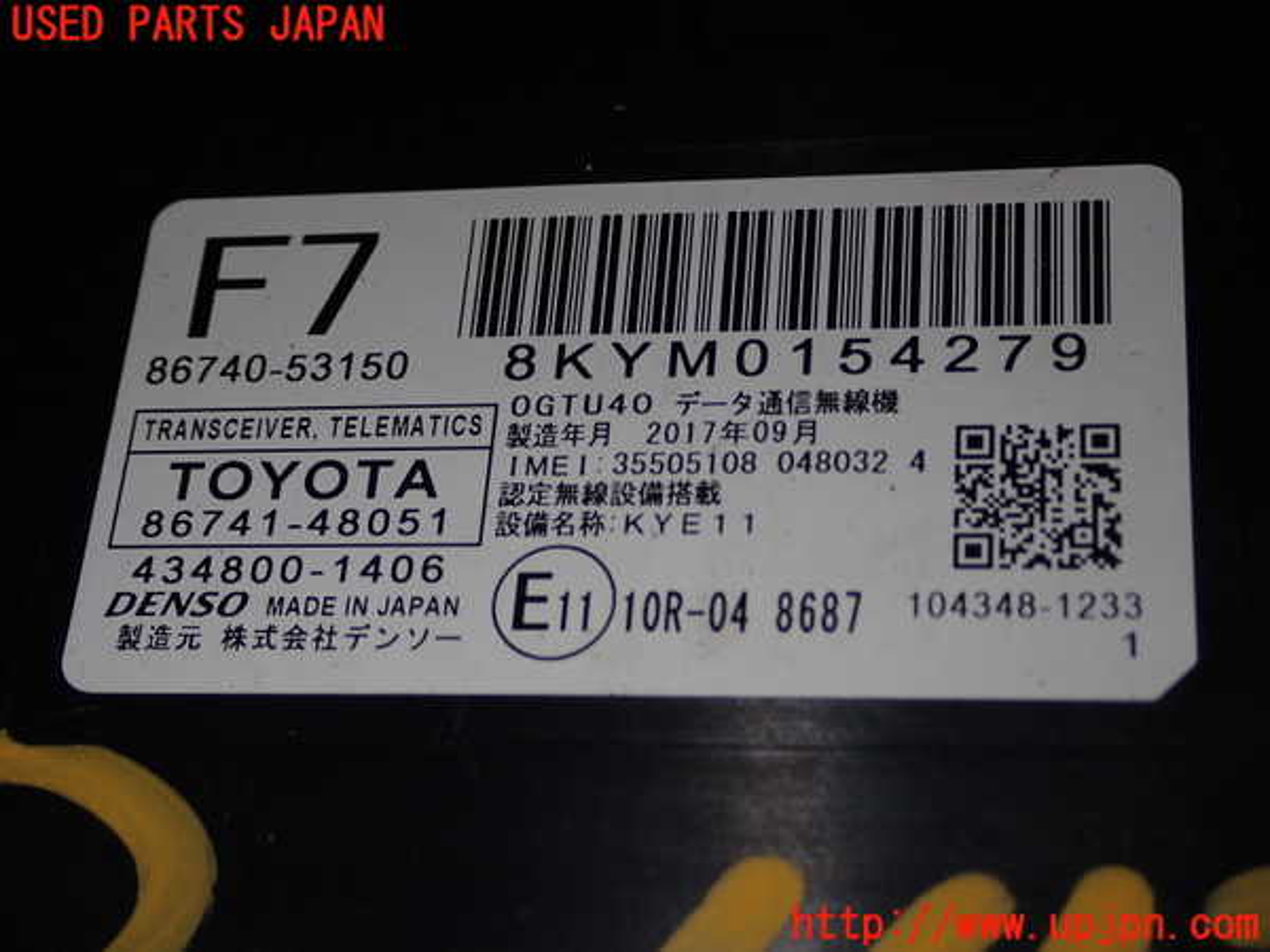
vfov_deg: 23.7
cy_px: 476
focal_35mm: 62
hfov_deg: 31.2
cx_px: 635
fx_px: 2275
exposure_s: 1/60
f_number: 10
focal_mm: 11.09
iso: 200
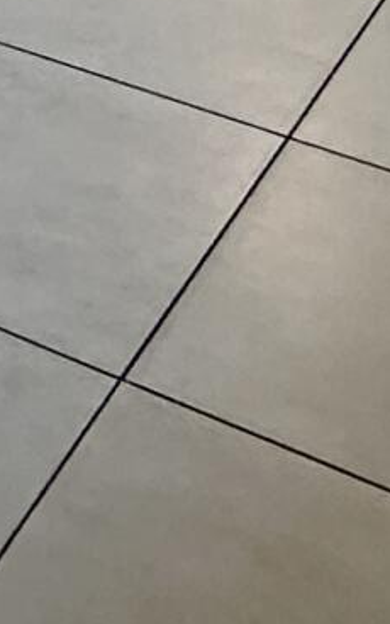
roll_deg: +0.4
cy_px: -777
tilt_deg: -9.1
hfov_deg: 10.3
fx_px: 2058
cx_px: -259
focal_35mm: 121
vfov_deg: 13.6
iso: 250
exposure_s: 1/120
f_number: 2.2
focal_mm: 2.22
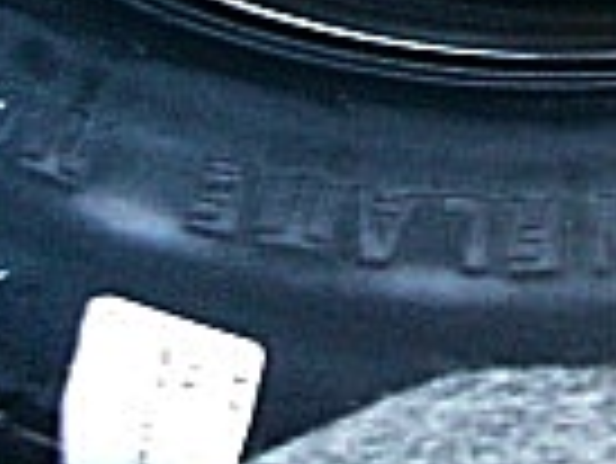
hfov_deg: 11.2
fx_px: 2992
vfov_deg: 8.4
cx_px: 949
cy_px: -428
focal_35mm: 168
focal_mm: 6.3
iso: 800
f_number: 2.8
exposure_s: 1/30
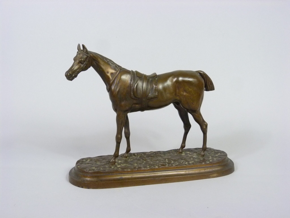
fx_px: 343
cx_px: 145
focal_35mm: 41
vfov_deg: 35.1
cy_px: 109
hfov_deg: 45.8
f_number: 3.2
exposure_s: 1/40
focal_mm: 7.4
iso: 400
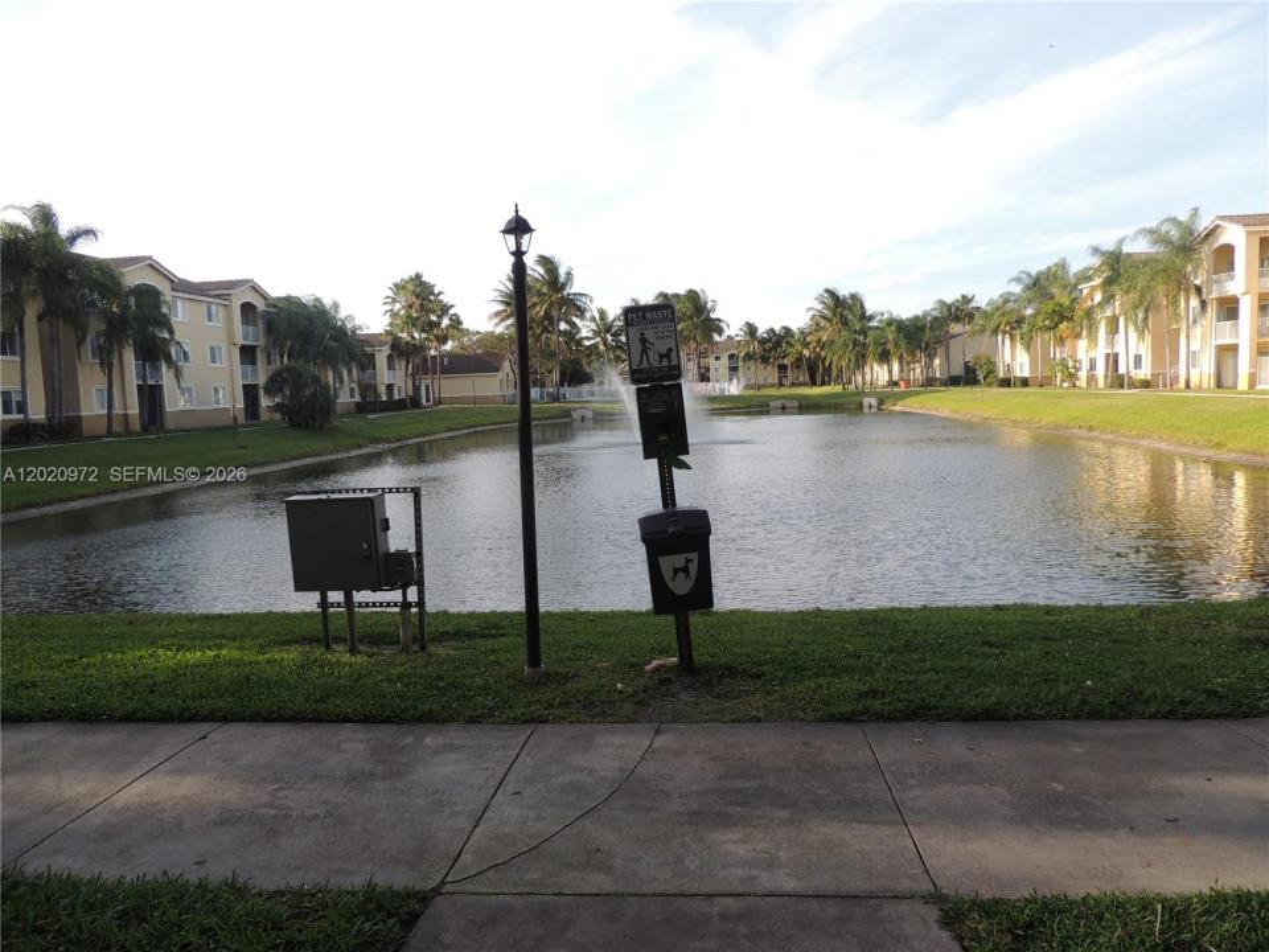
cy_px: 476
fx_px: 880
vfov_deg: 56.8
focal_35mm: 24
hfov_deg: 71.6
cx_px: 634
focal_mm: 4.3
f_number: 3
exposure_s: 1/500
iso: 100
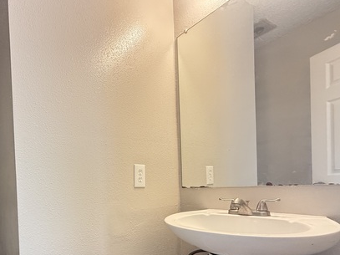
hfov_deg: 69.8
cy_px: 192
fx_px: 216
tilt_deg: +0.0
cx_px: 74
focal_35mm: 22
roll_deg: +2.4
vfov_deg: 57.8
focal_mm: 2.22
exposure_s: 1/60
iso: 320
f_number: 2.2
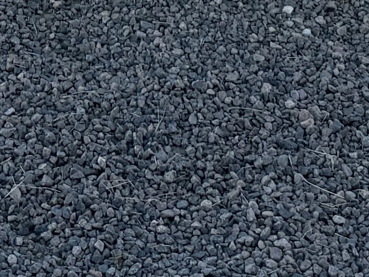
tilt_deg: -12.2
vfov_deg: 8.6
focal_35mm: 144
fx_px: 1535
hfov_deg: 13.6
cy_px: -551
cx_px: 41
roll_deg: -1.2
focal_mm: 6.76
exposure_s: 1/979
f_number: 1.78
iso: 80
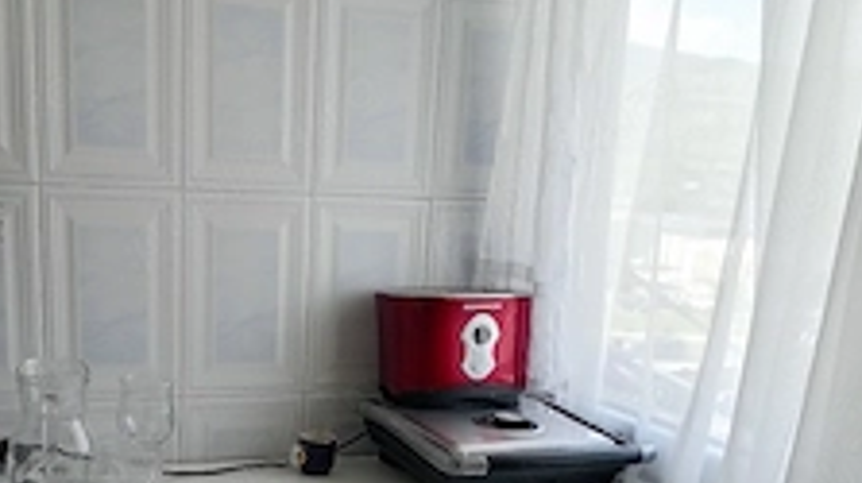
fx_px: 1119
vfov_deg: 23.1
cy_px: 516
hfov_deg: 41.8
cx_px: 329
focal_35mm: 49
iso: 101
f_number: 1.8
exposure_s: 1/112
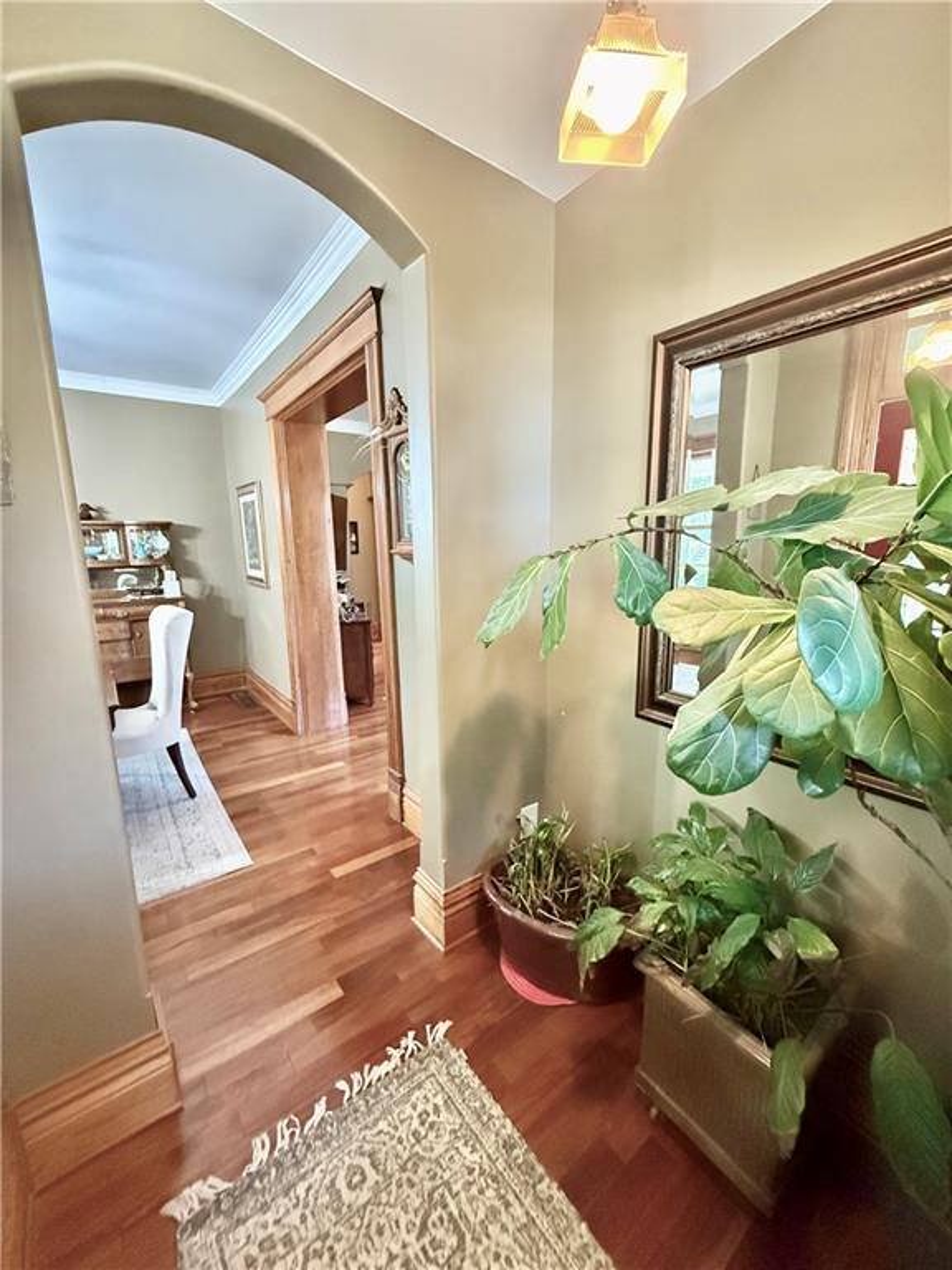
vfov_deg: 102.1
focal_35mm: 14
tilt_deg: -10.3
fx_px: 513
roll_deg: +0.4
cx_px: 476
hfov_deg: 85.7
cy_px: 635
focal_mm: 2.22
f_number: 2.2
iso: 1250
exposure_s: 1/60
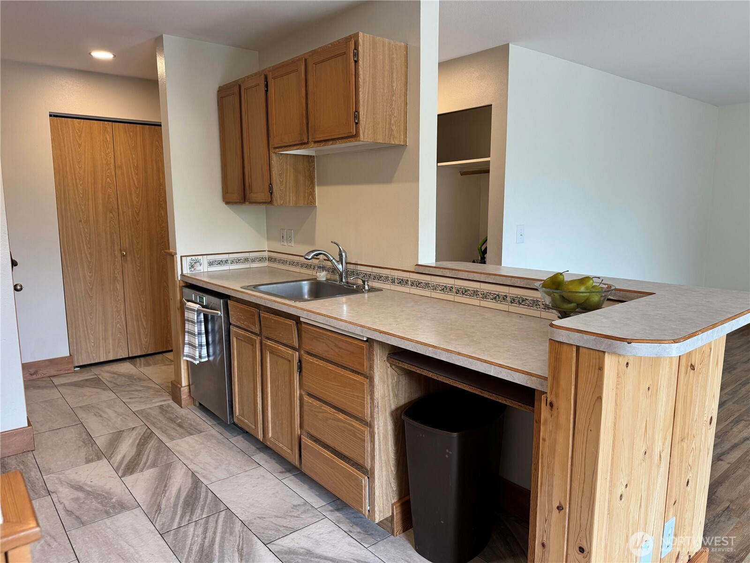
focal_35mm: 24
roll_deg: +0.2
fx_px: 520
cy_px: 282
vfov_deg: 56.8
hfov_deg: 71.6
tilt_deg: -8.6
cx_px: 375
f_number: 1.78
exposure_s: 1/120
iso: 125
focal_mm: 6.76
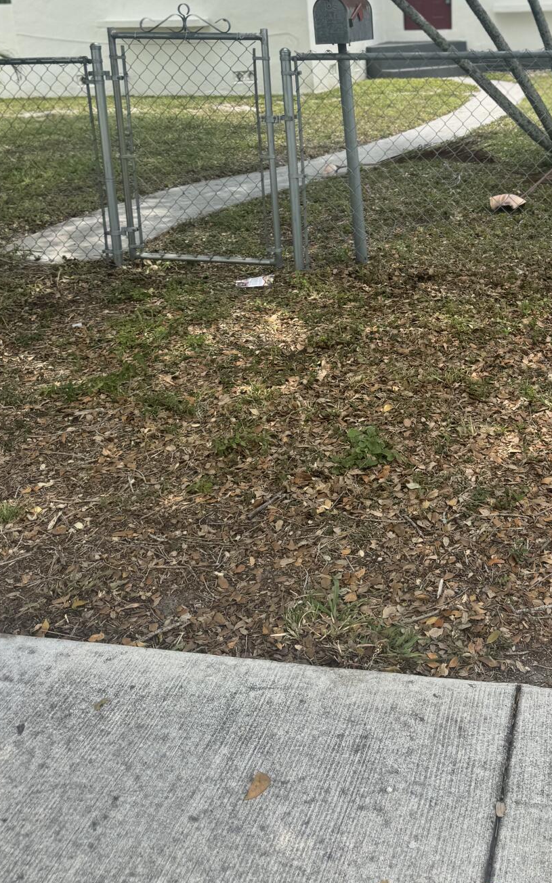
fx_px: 939
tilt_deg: -14.3
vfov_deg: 48.5
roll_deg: +2.0
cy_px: 221
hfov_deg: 31.8
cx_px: 446
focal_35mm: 39
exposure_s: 1/1395
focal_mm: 6.76
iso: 80
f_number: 1.78
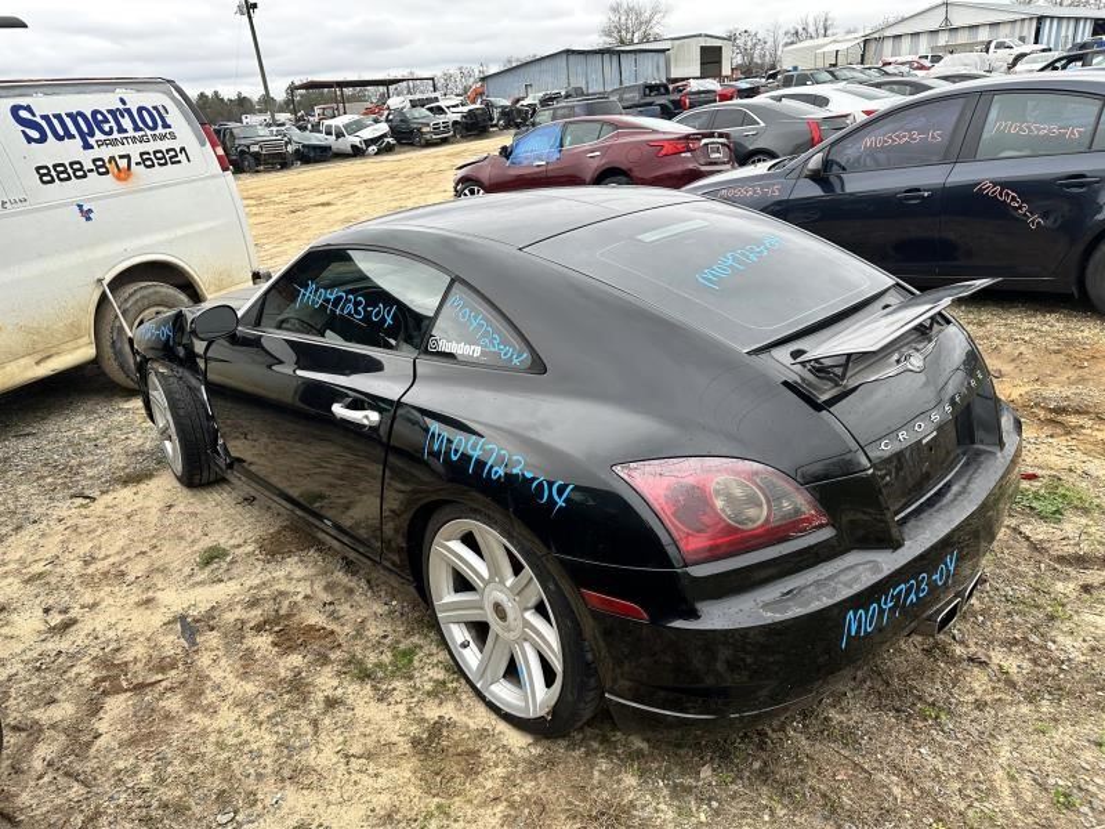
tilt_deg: -20.7
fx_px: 766
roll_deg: +3.3
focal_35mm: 24
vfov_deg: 56.8
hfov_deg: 71.6
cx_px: 552
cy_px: 414
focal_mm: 6.86
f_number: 1.78
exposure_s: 1/482
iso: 80
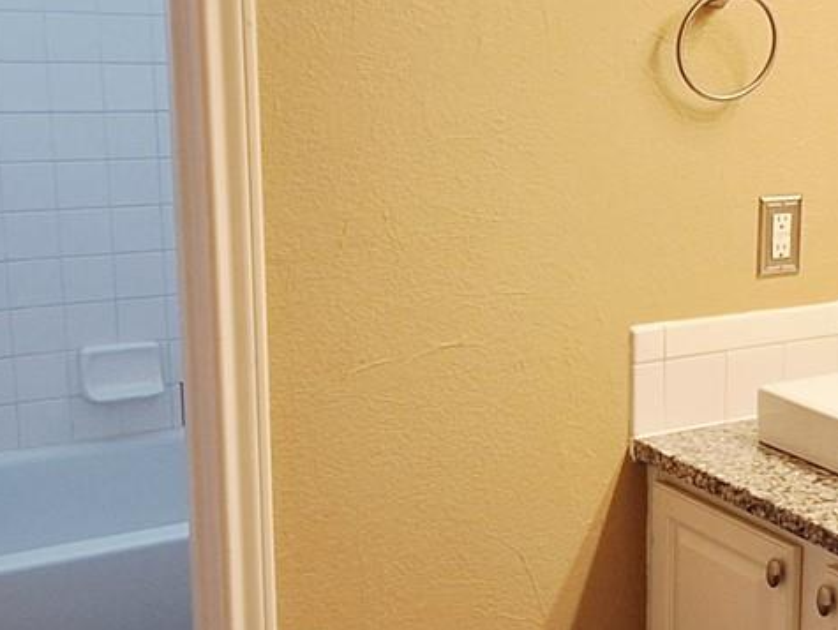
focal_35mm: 56
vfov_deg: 26.1
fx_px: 1357
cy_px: 307
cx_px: 864
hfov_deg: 31.4
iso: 40
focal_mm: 1.74
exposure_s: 1/40
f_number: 2.2
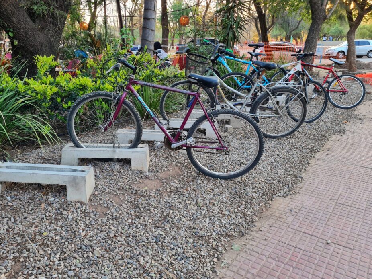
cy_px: 133
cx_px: 169
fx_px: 322
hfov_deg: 59.9
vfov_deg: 46.8
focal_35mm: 30
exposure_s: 1/100
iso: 80
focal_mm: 5.4
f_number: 1.8
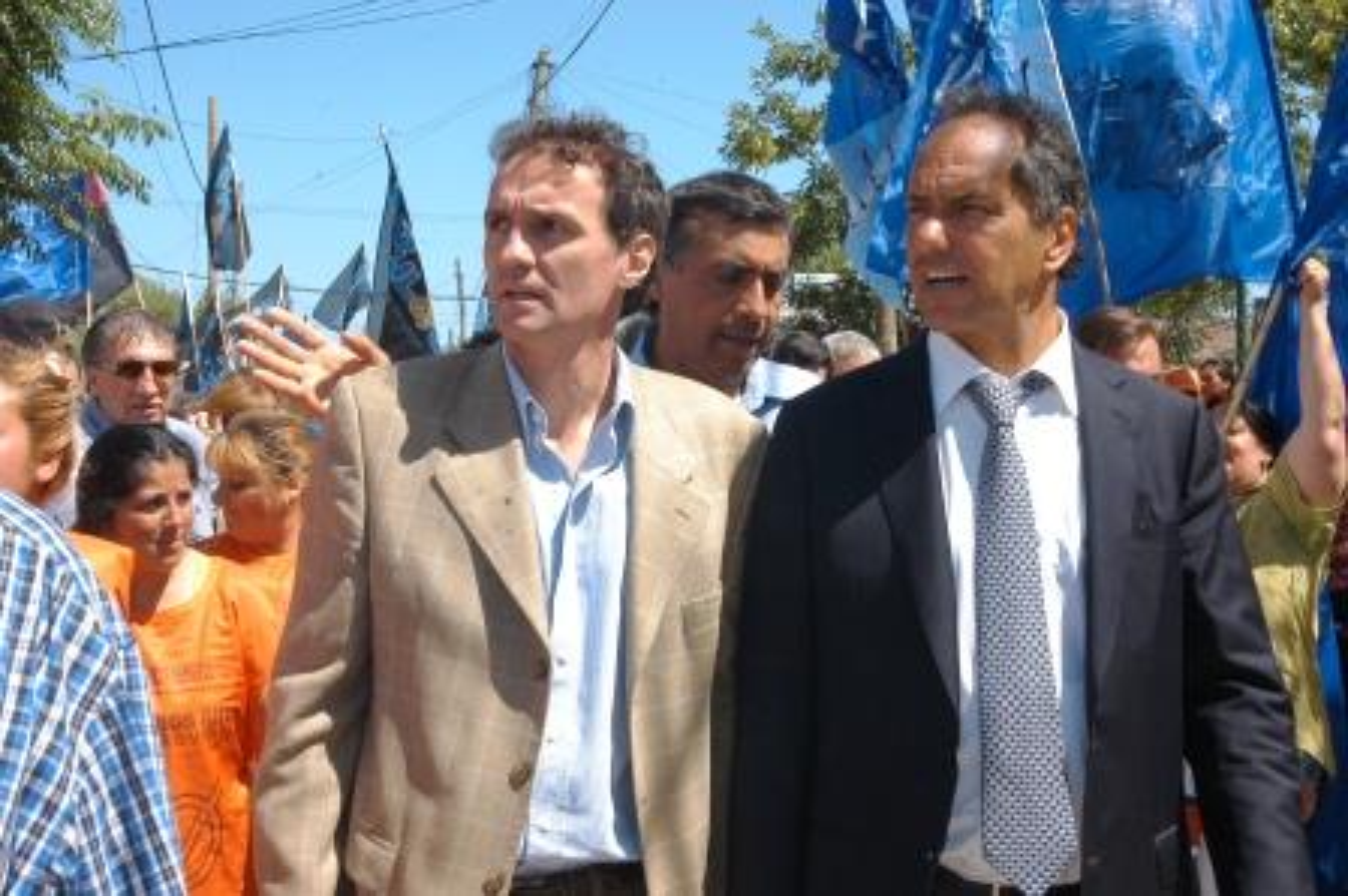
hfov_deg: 41.1
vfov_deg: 28.0
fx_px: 1796
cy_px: 448
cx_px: 674
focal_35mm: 48
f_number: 13
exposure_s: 1/180
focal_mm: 32
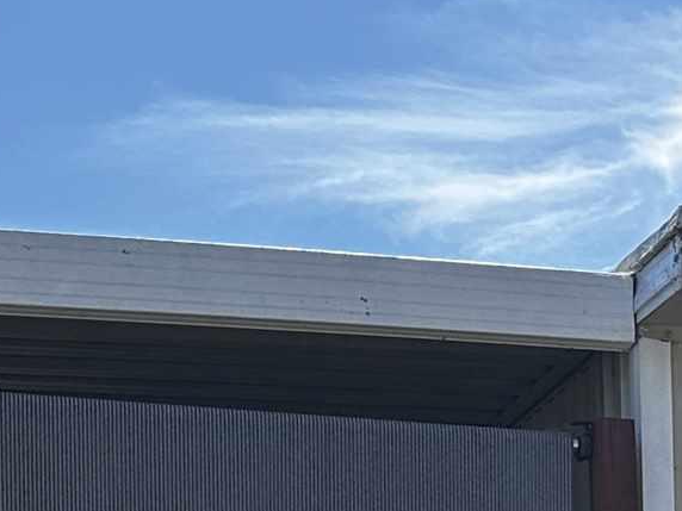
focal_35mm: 129
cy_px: 1091
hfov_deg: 14.4
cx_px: 974
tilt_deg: -0.6
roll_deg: +0.2
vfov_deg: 10.4
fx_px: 2542
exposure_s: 1/3356
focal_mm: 6.86
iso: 80
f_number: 1.78
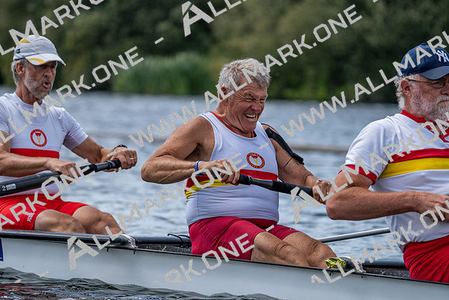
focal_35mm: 273
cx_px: 224
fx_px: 3406
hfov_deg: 7.5
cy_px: 150
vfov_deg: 5.0
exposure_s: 1/2000
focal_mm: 273
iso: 400
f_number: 5.6
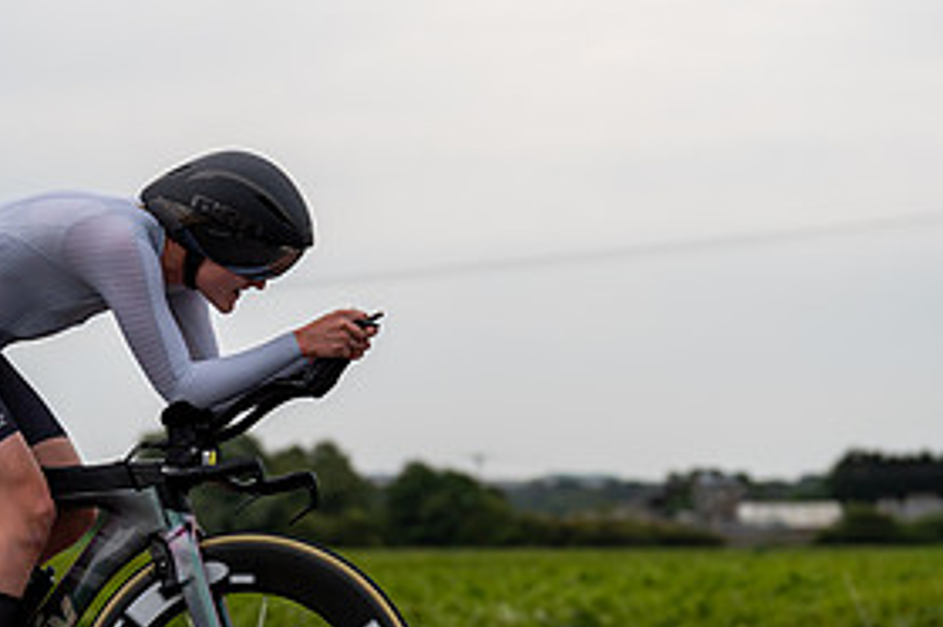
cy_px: 288
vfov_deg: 8.7
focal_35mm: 158
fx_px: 4134
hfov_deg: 12.9
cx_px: 135
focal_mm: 74
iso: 500
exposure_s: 1/1000
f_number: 3.2
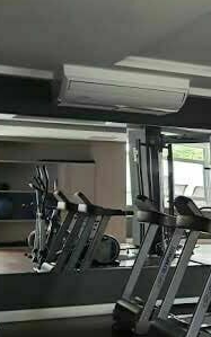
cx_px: 288
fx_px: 625
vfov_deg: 30.0
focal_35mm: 68
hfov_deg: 17.7
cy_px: 222
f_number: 1.8
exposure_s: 1/24
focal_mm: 5.23
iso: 640
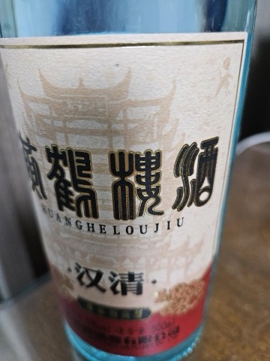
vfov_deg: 73.9
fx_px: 239
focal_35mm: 23
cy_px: 180
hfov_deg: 58.9
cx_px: 135
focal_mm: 5.4
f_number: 1.8
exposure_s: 1/120
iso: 800
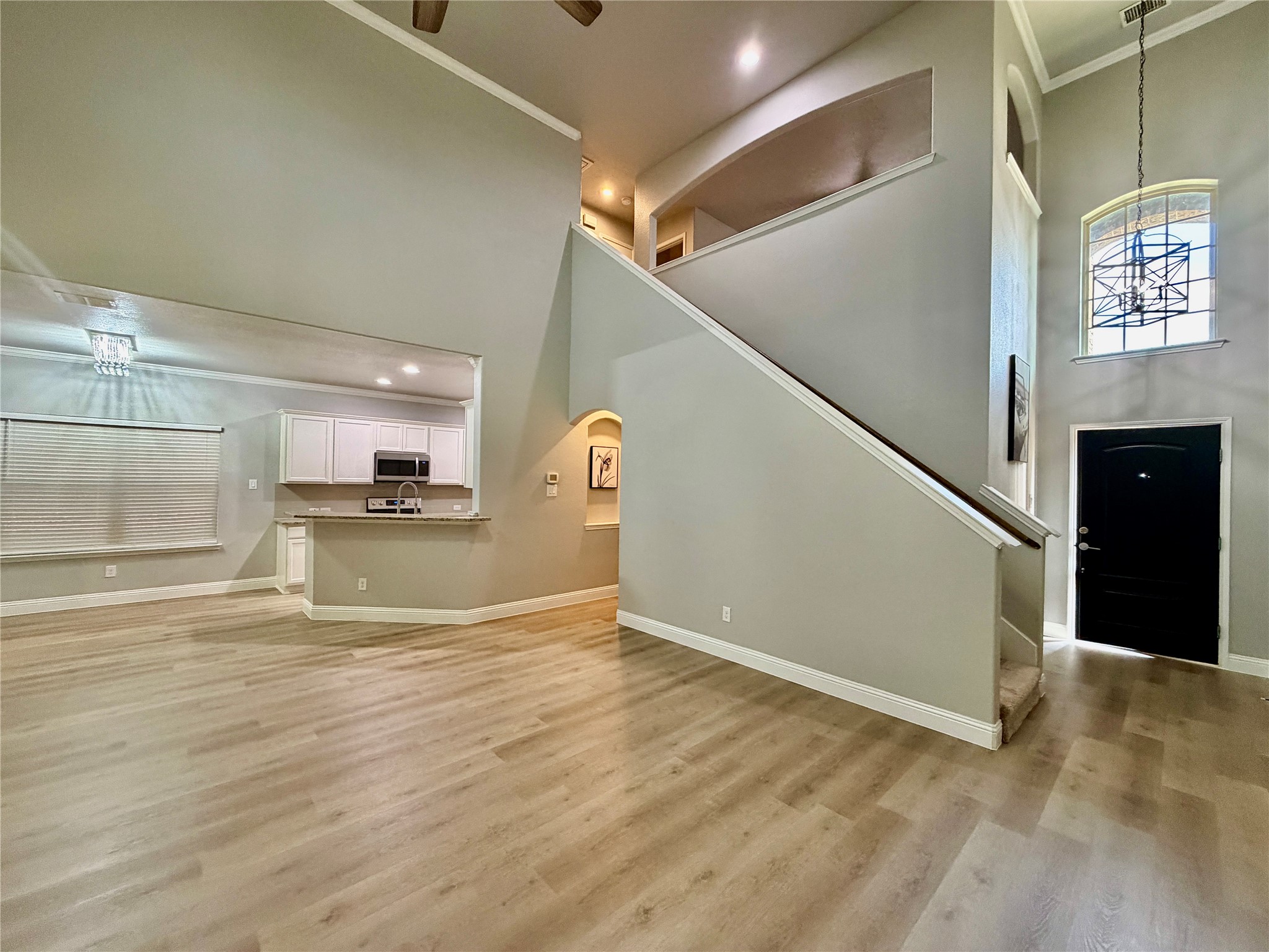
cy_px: 476
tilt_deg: -0.4
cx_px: 634
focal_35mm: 14
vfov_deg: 85.7
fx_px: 513
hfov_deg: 102.1
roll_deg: -0.5
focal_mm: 2.22
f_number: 2.2
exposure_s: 1/60
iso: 400
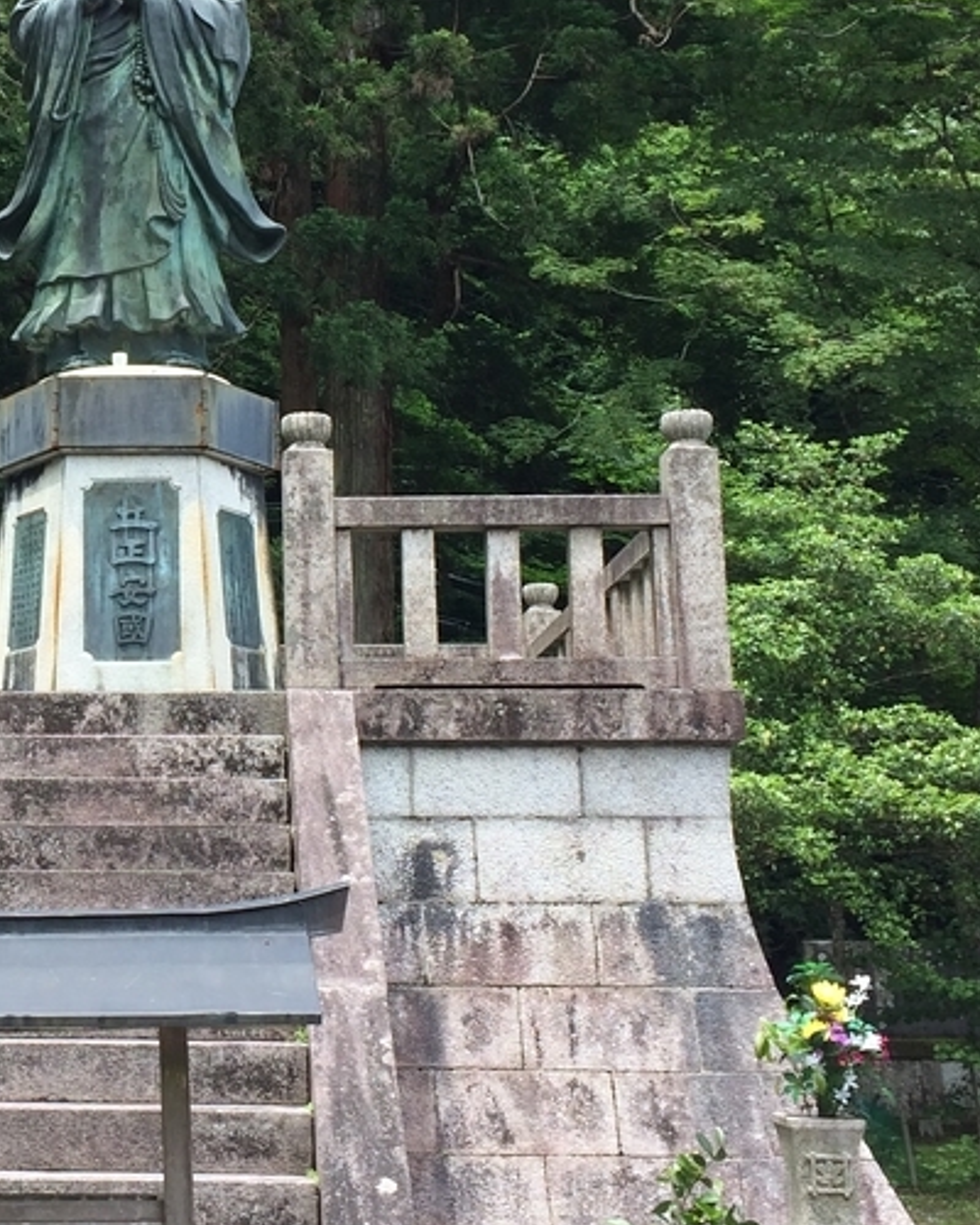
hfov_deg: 21.7
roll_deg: +1.0
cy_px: 424
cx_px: 15
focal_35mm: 68
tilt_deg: +9.6
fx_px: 2465
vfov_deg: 27.8
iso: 32
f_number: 2.2
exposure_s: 1/451
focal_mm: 4.15
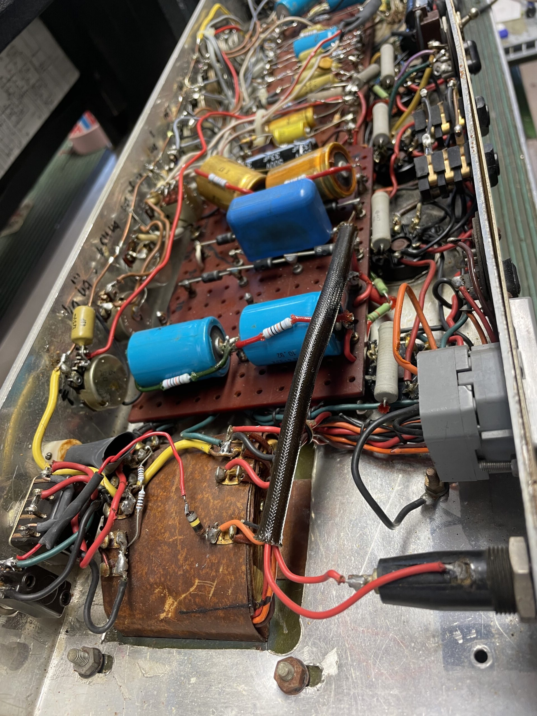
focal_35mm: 26
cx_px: 268
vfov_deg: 67.3
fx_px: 538
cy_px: 358
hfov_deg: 53.1
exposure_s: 1/50
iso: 80
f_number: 1.6
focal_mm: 4.2
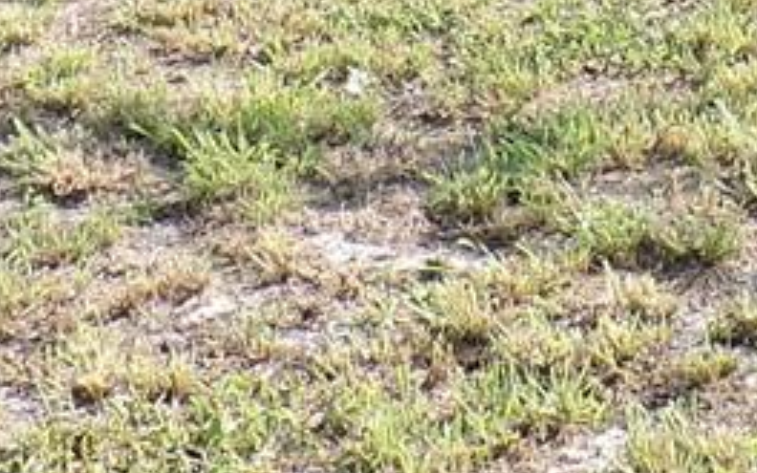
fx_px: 3177
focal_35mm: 154
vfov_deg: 7.8
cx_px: 763
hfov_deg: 13.4
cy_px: -714
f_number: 3
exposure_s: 1/400
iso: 100
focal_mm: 4.3
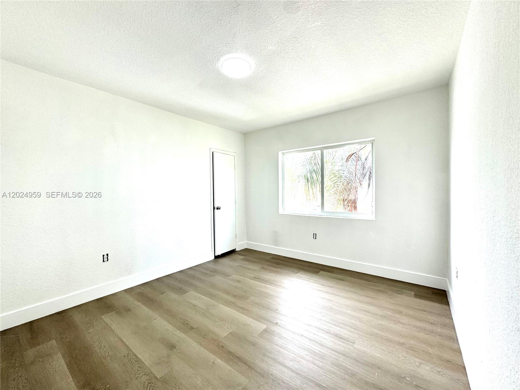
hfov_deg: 102.1
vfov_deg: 85.7
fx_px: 210
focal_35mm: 14
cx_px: 260
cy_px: 195
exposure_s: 1/103
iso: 40
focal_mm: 2.22
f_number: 2.2
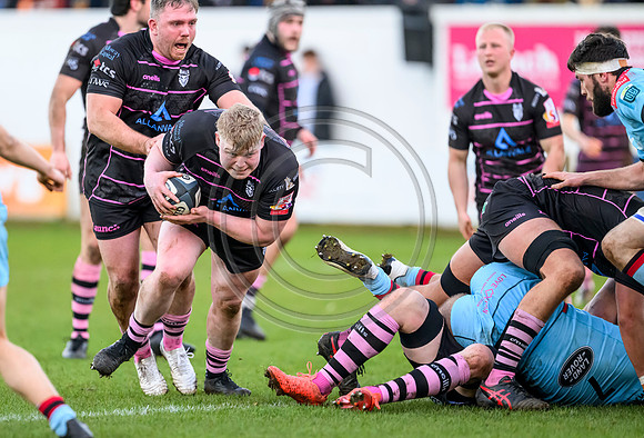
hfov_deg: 4.4
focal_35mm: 468
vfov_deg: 3.0
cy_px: 253
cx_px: 265
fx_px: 8426
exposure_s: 1/1250
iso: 5000
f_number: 3.2
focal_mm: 400
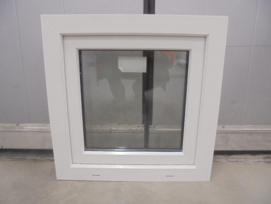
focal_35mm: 26
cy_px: 102
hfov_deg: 67.3
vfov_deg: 53.1
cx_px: 136
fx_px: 204
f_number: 3.5
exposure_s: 1/15
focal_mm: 4.6
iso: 400
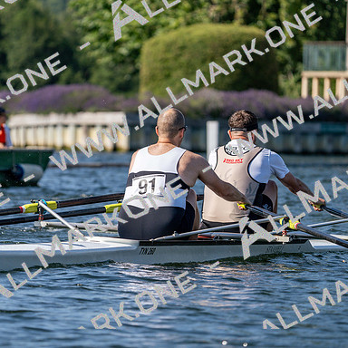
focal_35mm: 353
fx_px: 4015
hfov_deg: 5.0
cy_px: 174
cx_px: 161
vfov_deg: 5.0
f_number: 5.6
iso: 200
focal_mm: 275
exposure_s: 1/1600
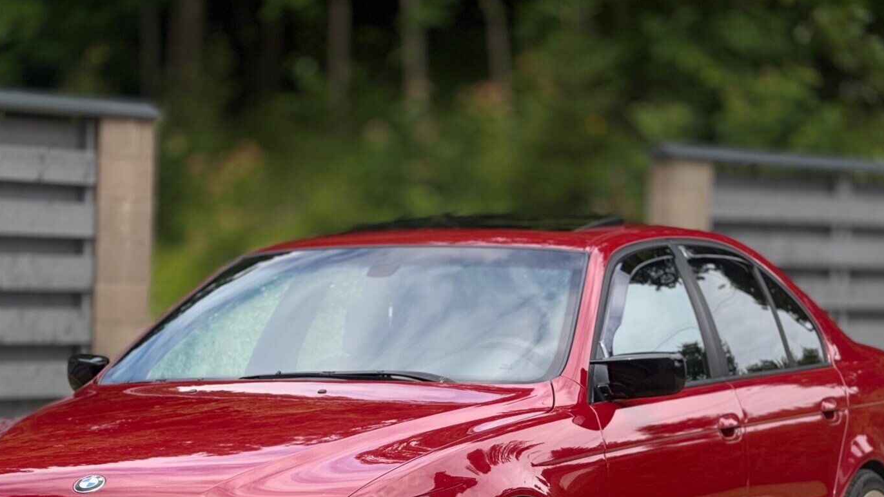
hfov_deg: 11.6
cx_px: 408
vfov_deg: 6.5
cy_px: 448
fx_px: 4360
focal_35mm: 186
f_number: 2.8
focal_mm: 15.66
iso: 50
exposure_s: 1/820
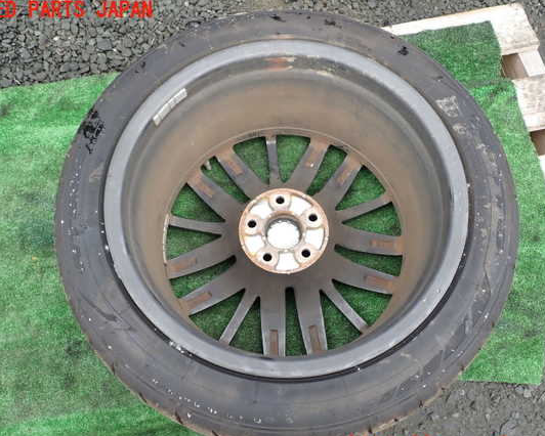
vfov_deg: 44.6
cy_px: 228
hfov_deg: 54.2
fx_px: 532
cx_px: 274
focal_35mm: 33
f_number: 3.2
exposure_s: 1/200
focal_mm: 5.4
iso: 100
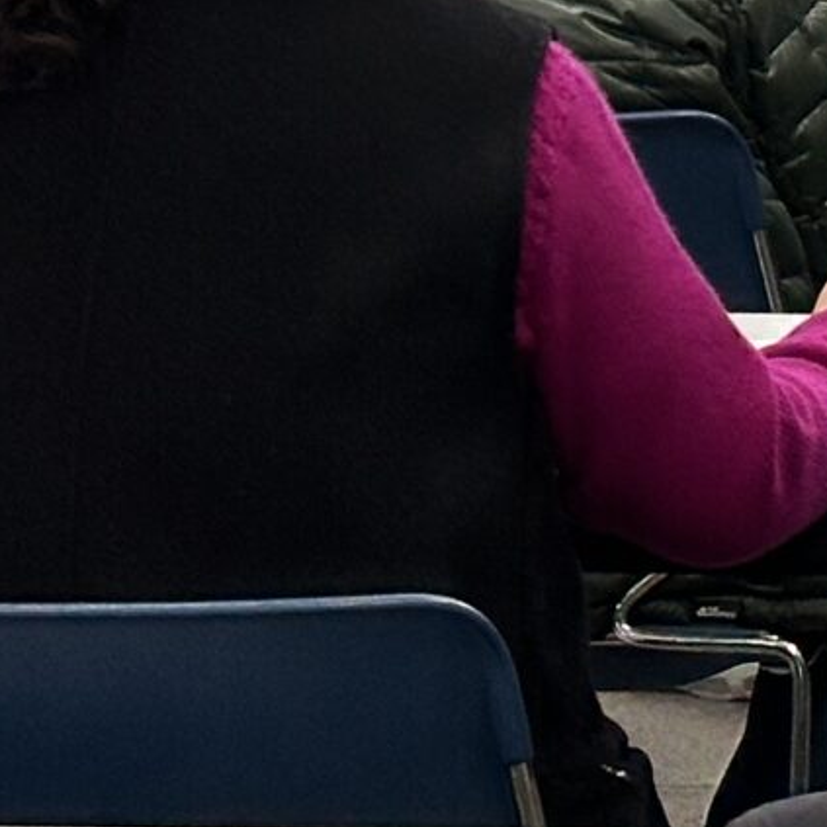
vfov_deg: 6.6
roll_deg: +0.1
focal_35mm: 257
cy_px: -895
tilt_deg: -2.0
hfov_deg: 6.7
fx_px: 6947
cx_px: 1419
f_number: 1.78
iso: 100
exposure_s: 1/120
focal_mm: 6.86
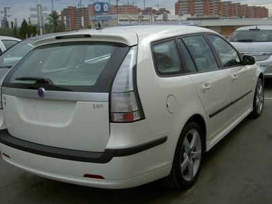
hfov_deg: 43.8
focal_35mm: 43
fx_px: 338
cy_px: 95
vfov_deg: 33.6
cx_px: 140
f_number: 4.7
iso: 100
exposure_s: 1/385
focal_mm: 8
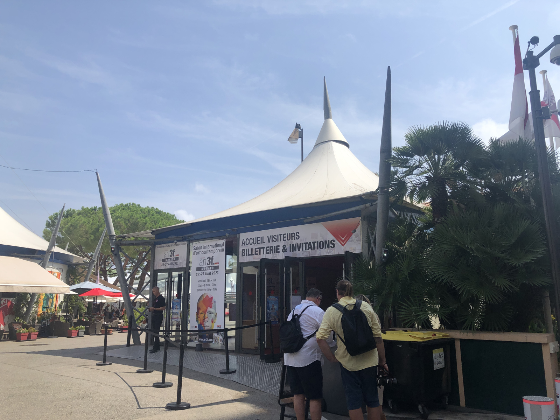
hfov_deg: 63.4
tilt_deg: +12.6
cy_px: 210
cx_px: 280
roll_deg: +0.0
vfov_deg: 49.7
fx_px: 453
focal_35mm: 28
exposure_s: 1/3003
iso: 25
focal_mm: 3.99
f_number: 1.8
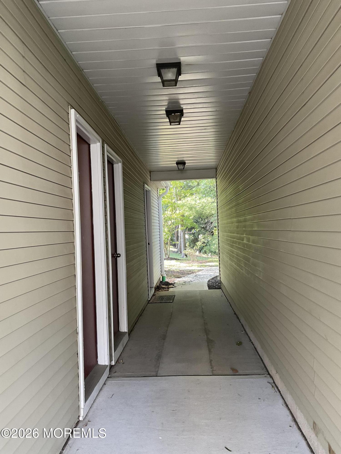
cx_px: 170
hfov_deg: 48.2
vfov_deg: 61.7
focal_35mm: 29
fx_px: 381
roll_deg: +2.2
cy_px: 227
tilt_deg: +0.1
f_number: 1.8
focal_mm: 3
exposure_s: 1/63
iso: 64
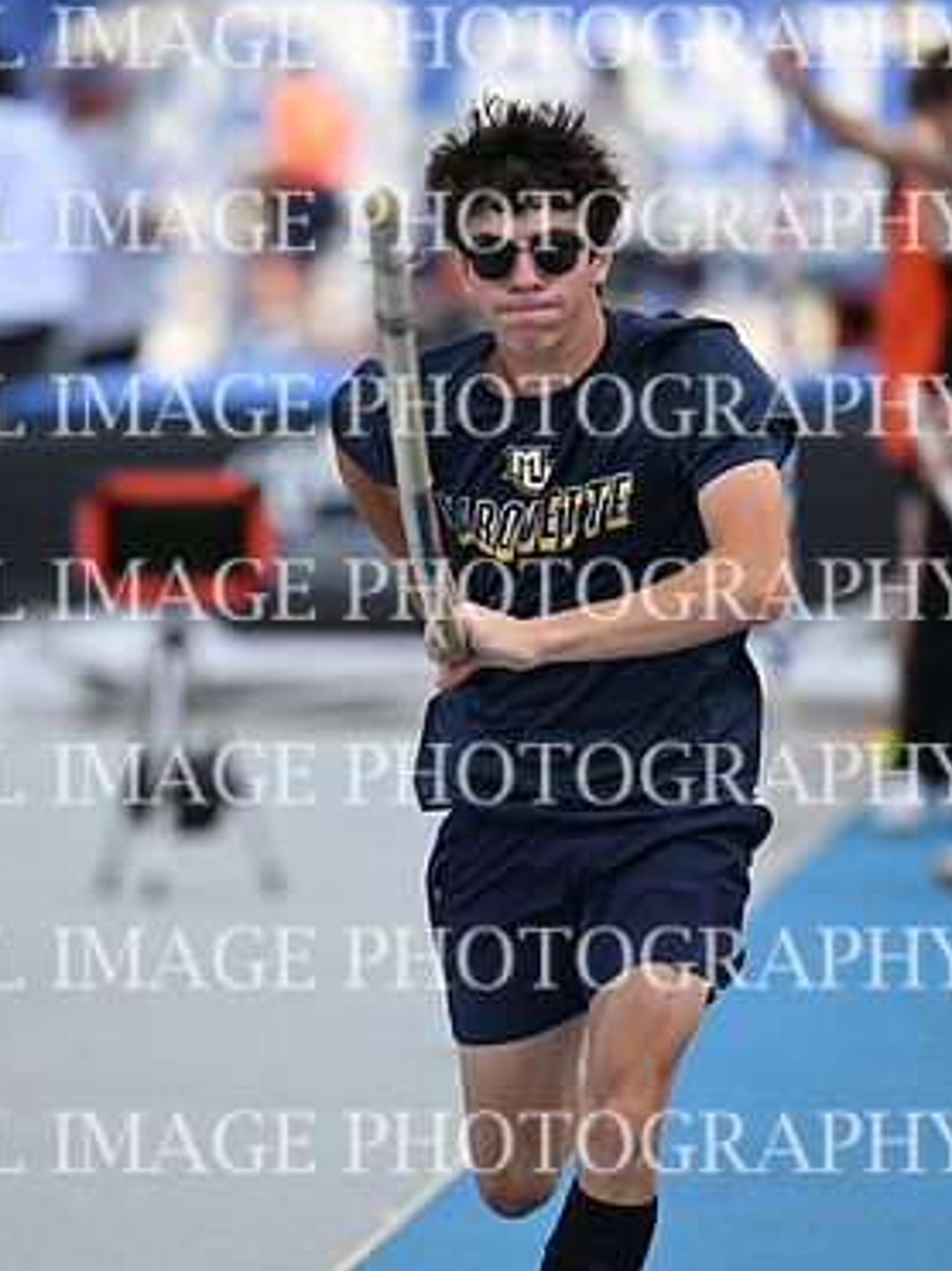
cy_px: 682
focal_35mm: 602
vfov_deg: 3.3
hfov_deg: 2.5
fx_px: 22087
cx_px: 320
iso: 500
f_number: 4.5
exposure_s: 1/2000
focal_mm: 400
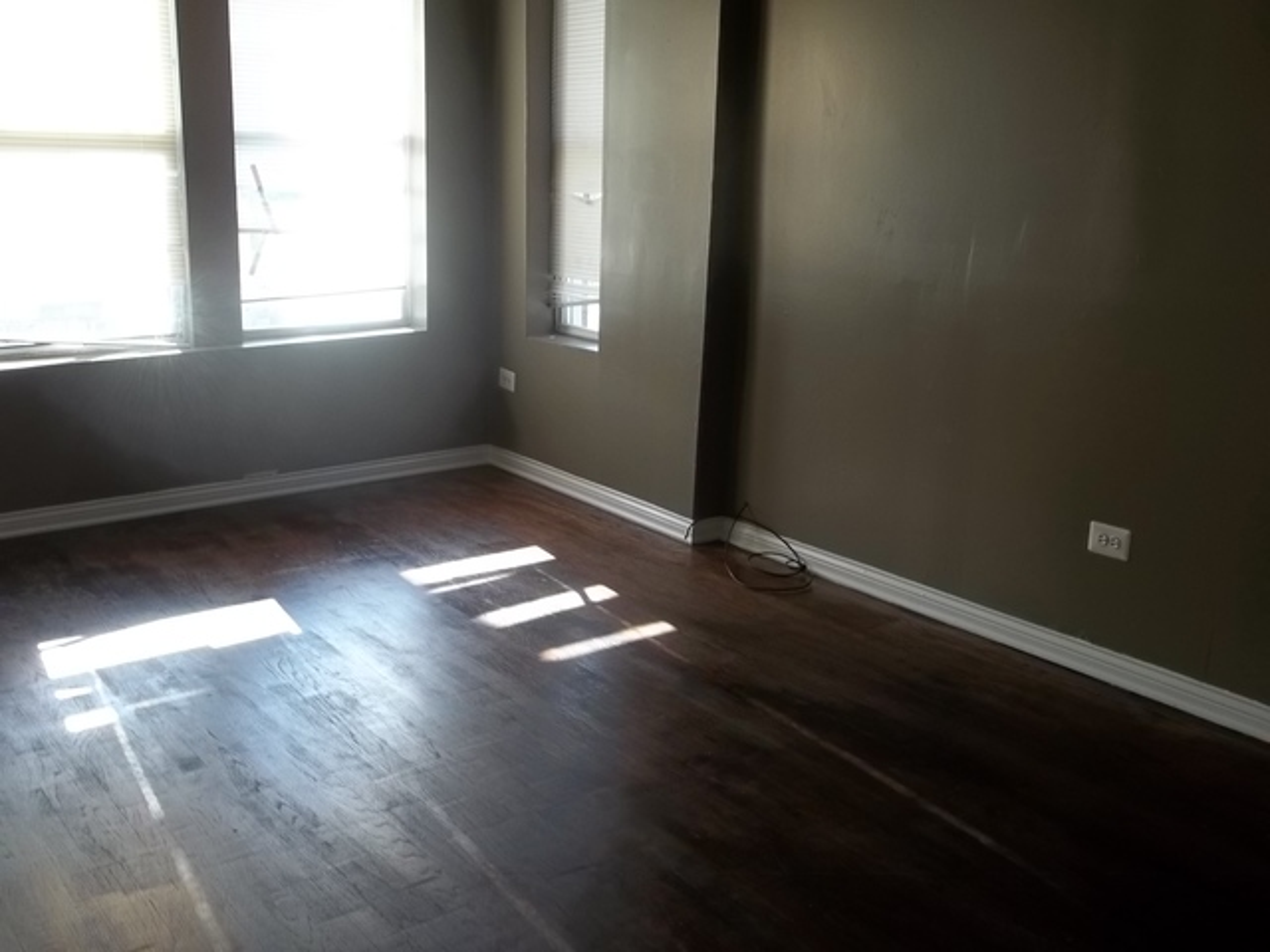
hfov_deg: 55.4
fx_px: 1211
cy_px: 476
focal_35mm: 33
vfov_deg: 42.9
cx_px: 635
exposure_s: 1/50
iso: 64
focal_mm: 5.9
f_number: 3.3
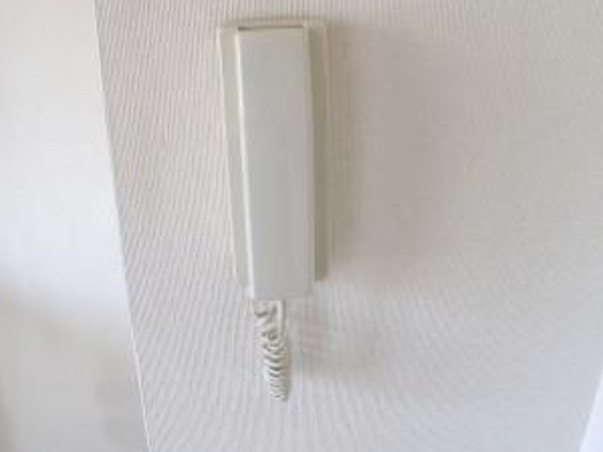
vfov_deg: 28.5
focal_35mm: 51
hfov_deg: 37.5
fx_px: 888
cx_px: 270
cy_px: 204
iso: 159
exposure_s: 1/60
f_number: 3
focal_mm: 7.3
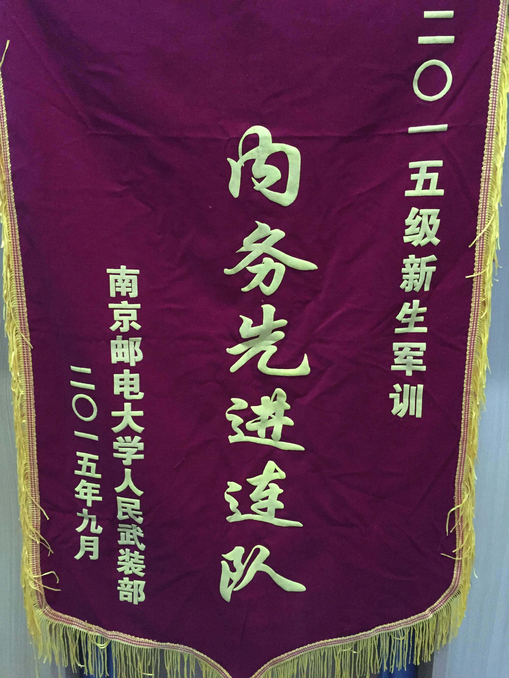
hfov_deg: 48.2
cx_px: 254
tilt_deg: -11.0
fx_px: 569
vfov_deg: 61.7
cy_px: 339
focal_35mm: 29
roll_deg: +0.1
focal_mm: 4.15
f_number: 2.2
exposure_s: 1/17
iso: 400
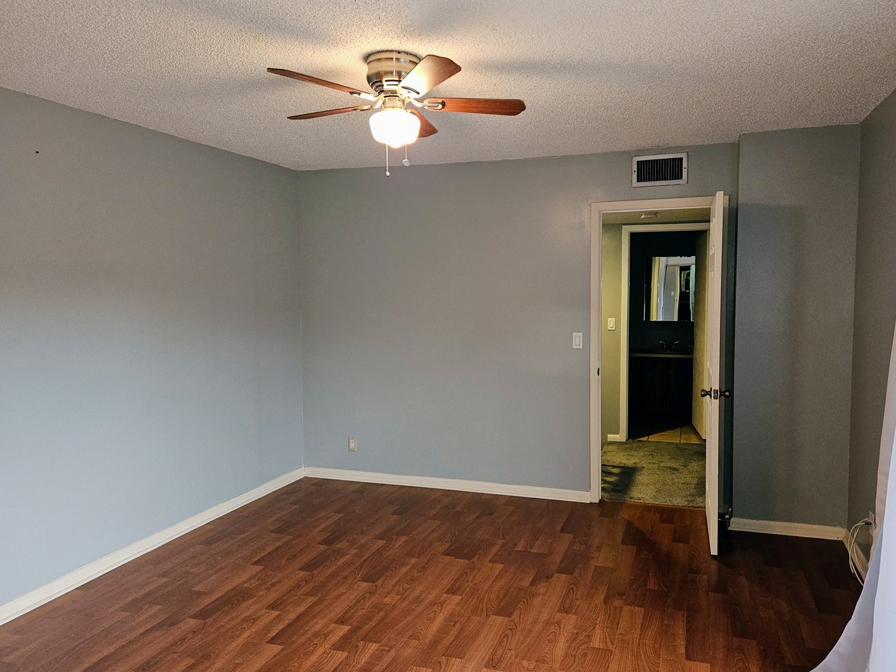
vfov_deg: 53.1
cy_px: 328
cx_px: 481
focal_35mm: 26
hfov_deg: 67.2
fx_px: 673
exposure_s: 1/30
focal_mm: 5.4
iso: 100
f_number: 1.8
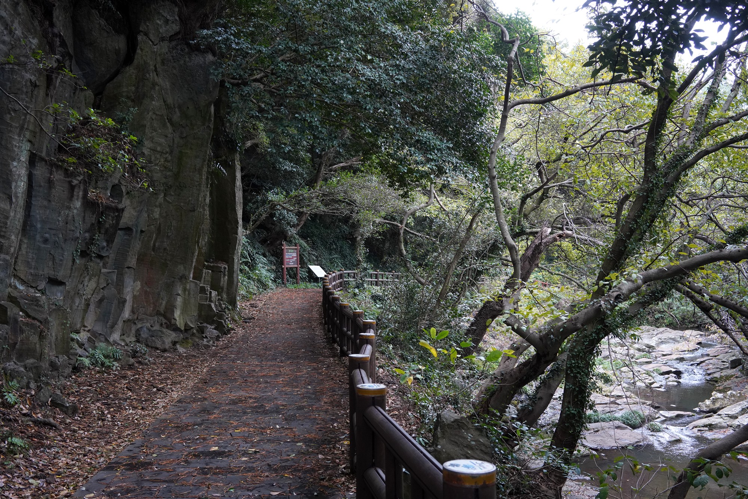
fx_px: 727
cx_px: 374
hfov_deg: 54.4
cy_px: 250
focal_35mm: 35
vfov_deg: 37.9
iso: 1600
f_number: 6.3
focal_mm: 35
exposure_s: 1/100
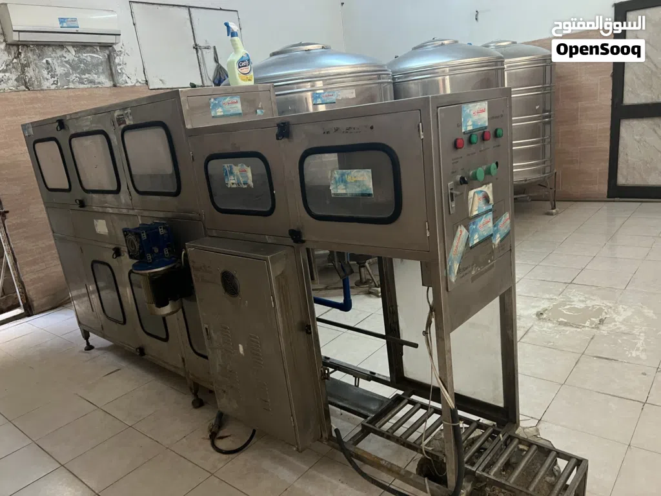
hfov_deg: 67.3
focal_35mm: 26
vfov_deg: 53.1
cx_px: 330
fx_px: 496
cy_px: 248
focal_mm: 5.7
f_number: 1.5
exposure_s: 1/50
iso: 200
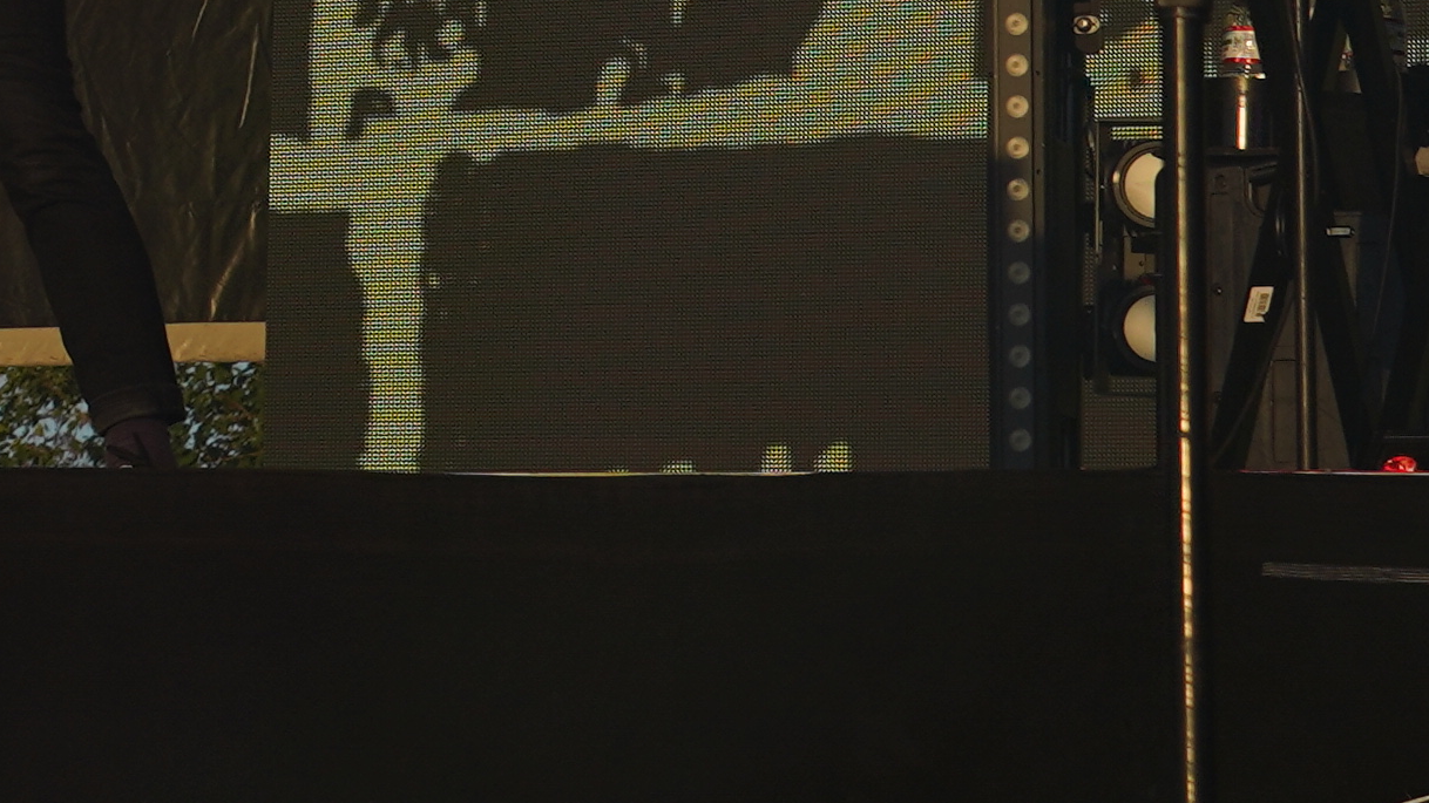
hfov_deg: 8.7
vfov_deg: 5.3
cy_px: -605
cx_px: -1892
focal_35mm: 227
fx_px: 8601
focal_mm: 44
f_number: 8
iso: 100
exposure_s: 1/400
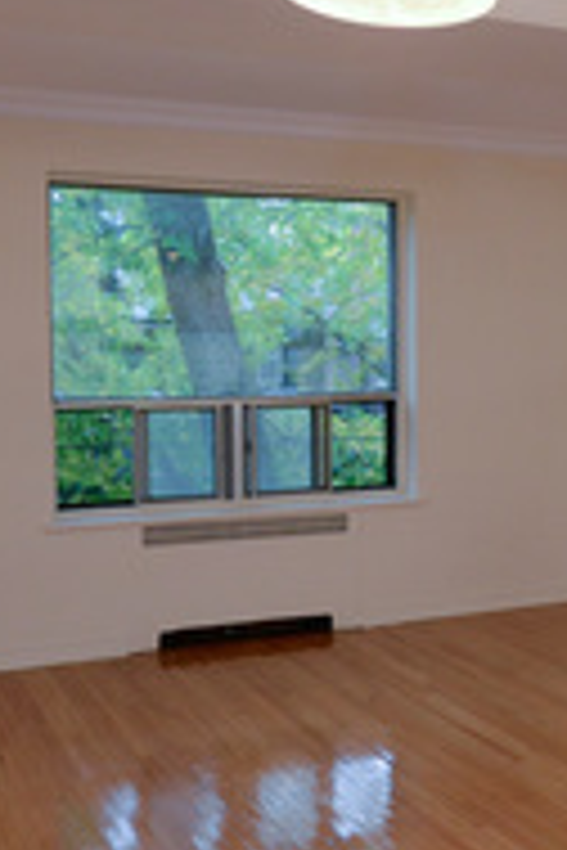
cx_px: 468
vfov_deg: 37.7
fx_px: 1242
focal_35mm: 53
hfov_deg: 25.2
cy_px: 360
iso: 400
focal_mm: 11
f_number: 4.2
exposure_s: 1/25
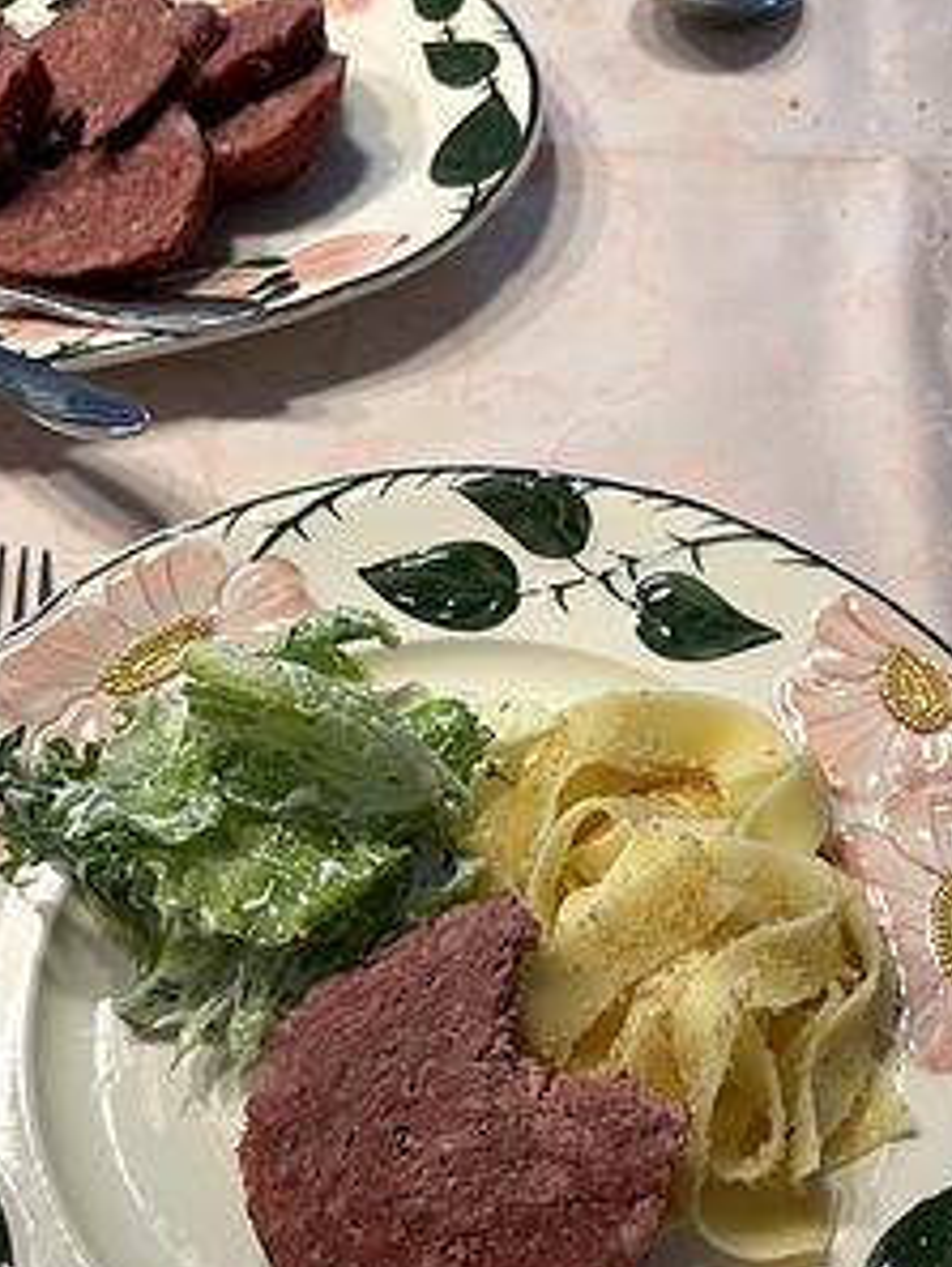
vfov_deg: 51.9
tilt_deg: -59.0
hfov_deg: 40.7
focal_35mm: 35
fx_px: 1282
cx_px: 525
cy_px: 815
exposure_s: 1/91
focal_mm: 5.1
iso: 125
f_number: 1.6
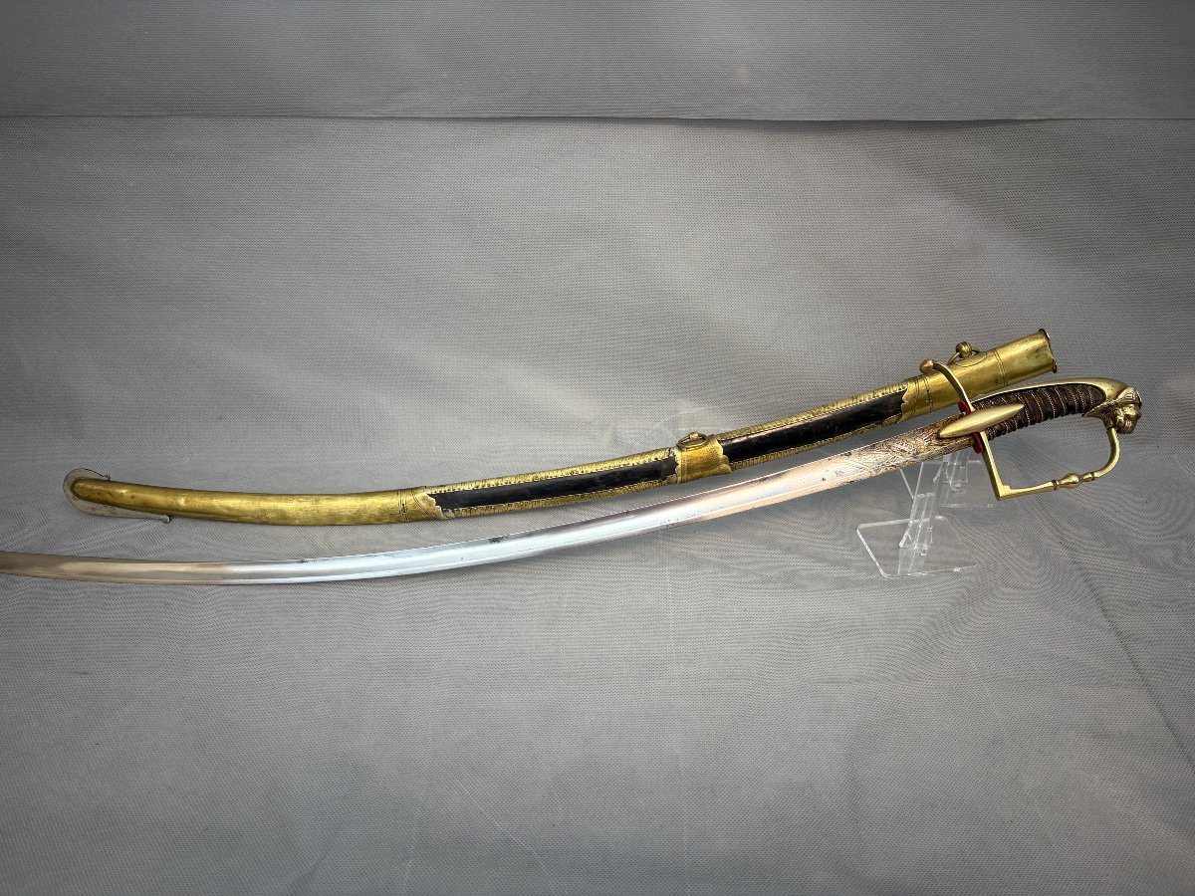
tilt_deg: -34.4
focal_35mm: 26
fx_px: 898
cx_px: 598
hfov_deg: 67.3
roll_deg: +0.9
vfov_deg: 53.1
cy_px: 448
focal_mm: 5.96
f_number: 1.6
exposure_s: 1/100
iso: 80
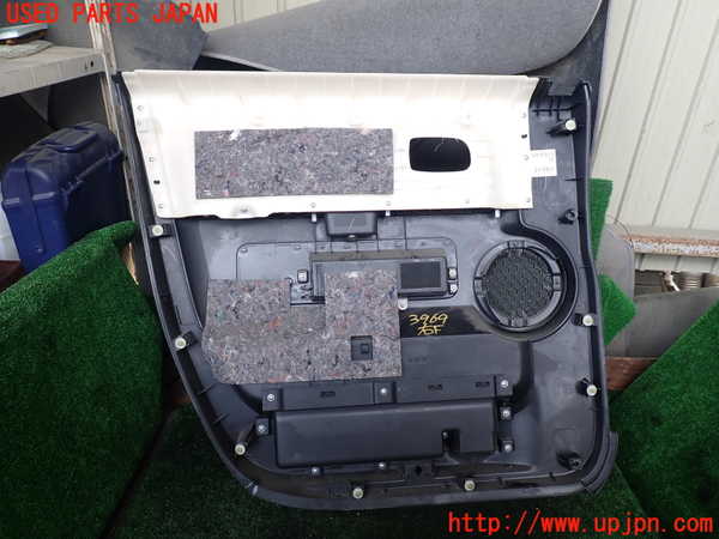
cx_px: 360
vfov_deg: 54.9
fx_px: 519
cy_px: 270
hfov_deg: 69.4
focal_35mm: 25
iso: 100
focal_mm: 4.5
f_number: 2.8
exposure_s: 1/100
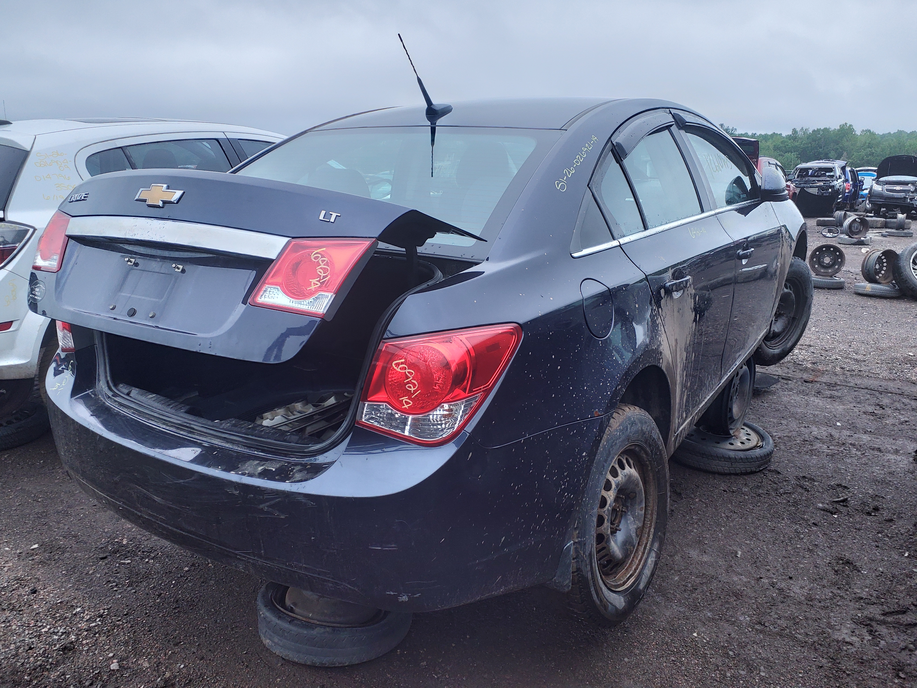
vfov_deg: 53.1
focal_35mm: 26
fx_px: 689
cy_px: 344
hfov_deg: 67.3
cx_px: 458
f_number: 1.9
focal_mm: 3.58
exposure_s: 1/120
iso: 64
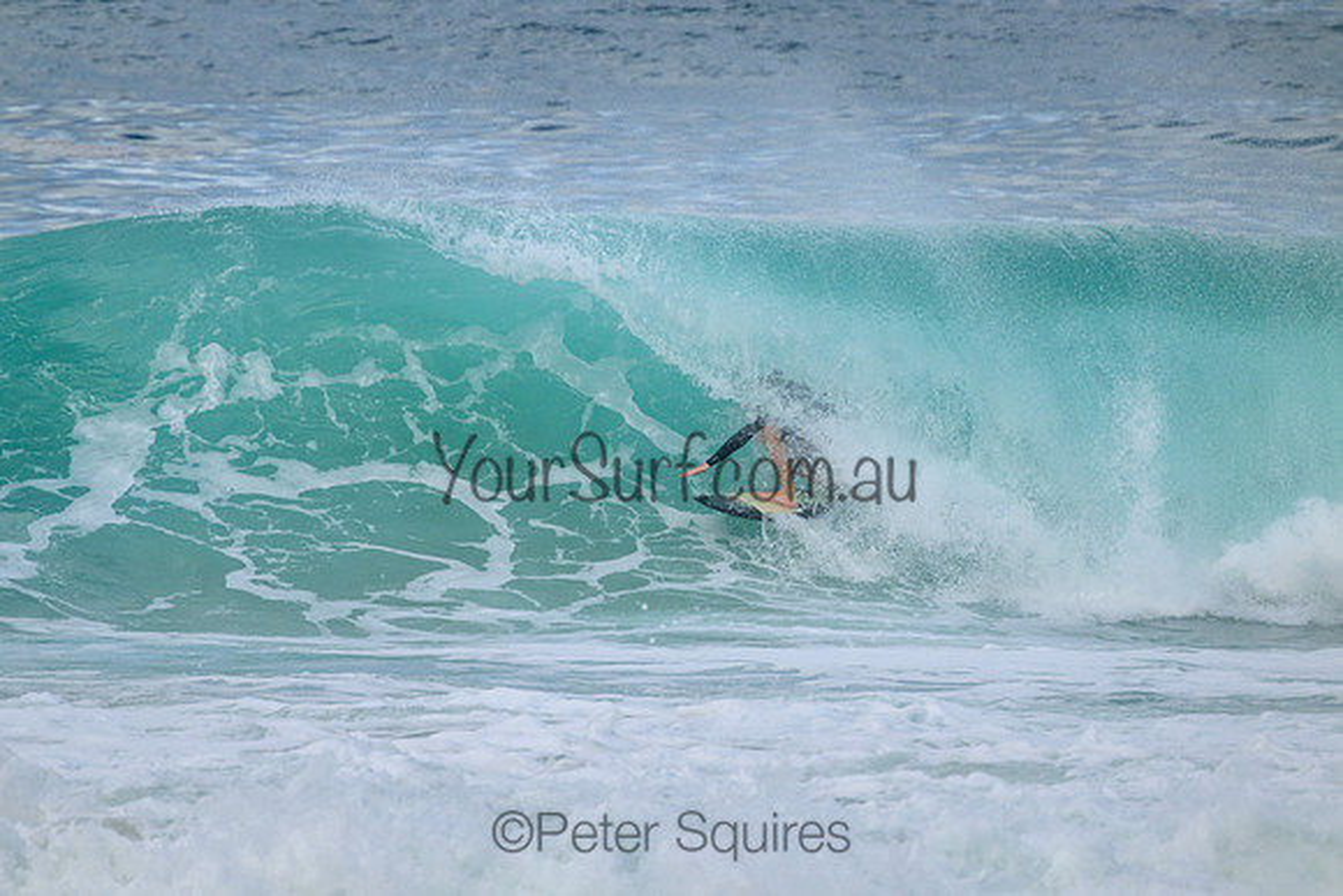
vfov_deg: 1.7
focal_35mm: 800
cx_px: 672
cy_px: 448
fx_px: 29850
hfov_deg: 2.6
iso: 1100
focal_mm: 800
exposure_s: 1/2000
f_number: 11
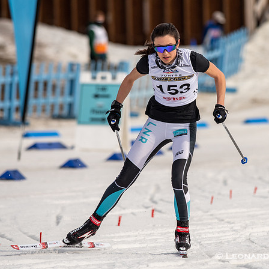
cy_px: 134
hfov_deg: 3.0
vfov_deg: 3.0
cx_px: 182
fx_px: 5073
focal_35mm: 577
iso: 400
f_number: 5
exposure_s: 1/3200
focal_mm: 300
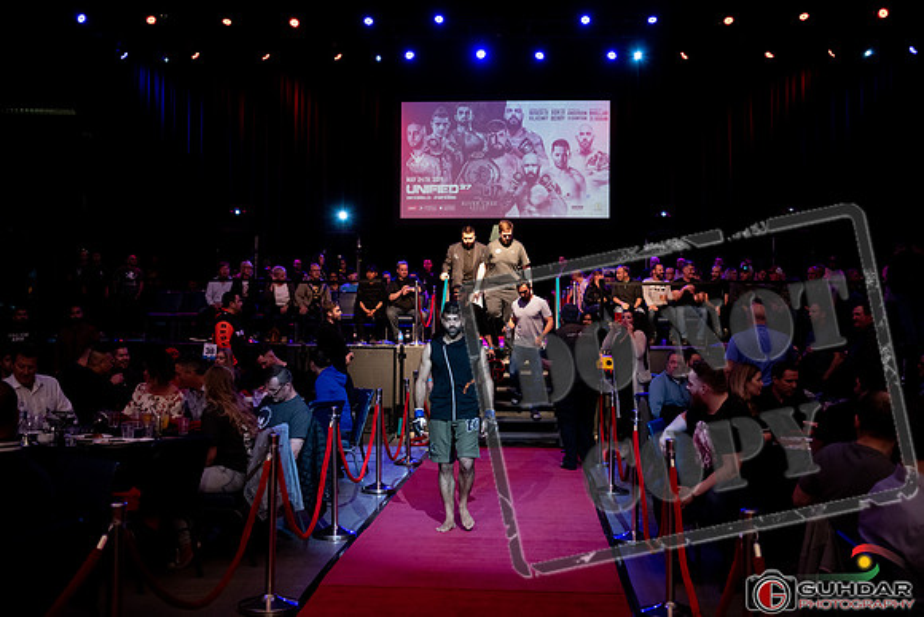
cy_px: 308
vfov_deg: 30.5
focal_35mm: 44
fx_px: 1130
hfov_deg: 44.5
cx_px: 462
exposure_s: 1/320
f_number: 2.8
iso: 3200
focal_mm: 44
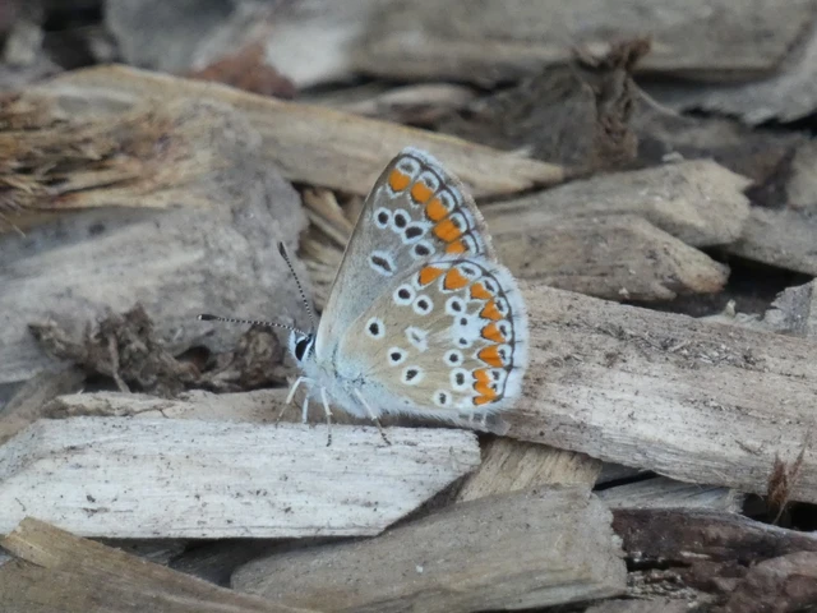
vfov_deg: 2.8
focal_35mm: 531
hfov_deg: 3.7
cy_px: 306
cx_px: 408
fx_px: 12533
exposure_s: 1/100
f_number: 5.6
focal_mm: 95.2
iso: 400
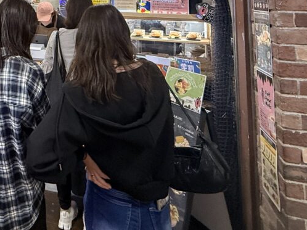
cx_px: 28
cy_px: -33
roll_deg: +0.0
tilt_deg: +4.0
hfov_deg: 46.2
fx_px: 319
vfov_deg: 33.6
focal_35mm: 36
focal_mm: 2.22
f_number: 2.2
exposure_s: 1/100
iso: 200
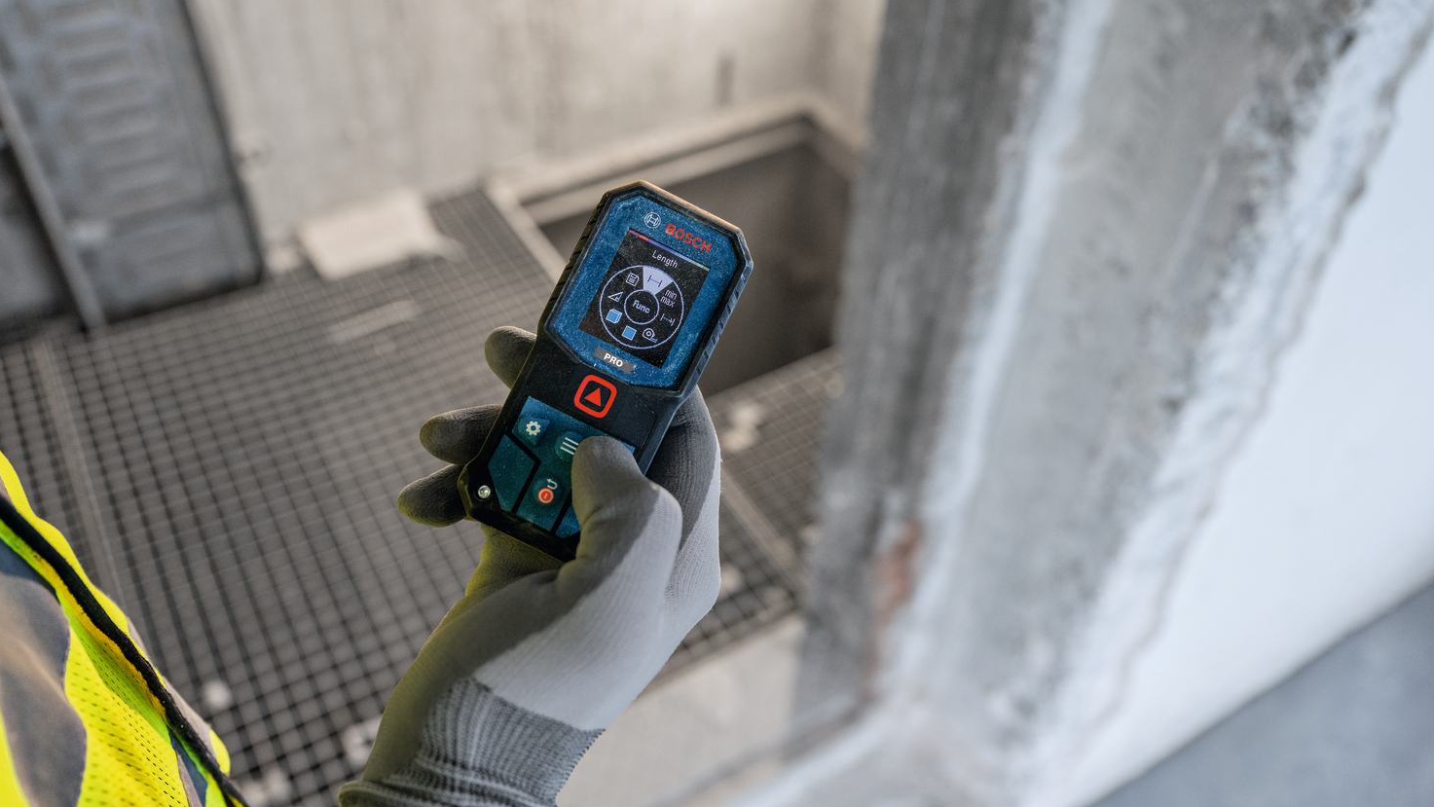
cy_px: 377
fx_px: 1217
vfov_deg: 36.7
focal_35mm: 32
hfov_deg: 61.0
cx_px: 724
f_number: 3.5
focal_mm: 30
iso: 1600
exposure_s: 1/125
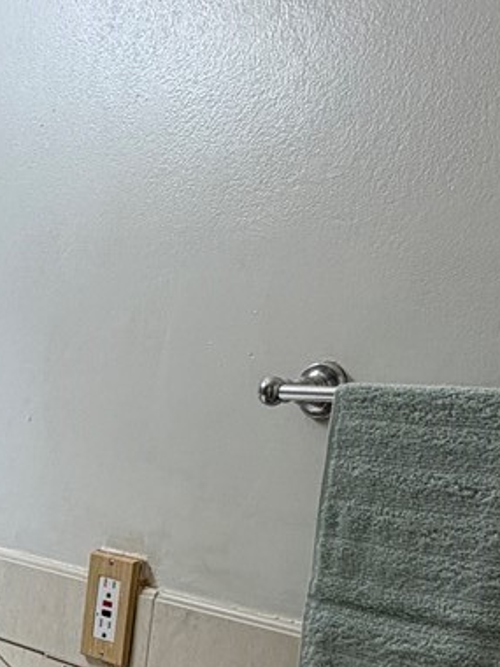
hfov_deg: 23.7
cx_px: -9
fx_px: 1136
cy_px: 718
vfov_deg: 29.7
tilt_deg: -16.1
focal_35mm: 59
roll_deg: -4.2
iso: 100
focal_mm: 2.22
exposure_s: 1/120
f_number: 2.2
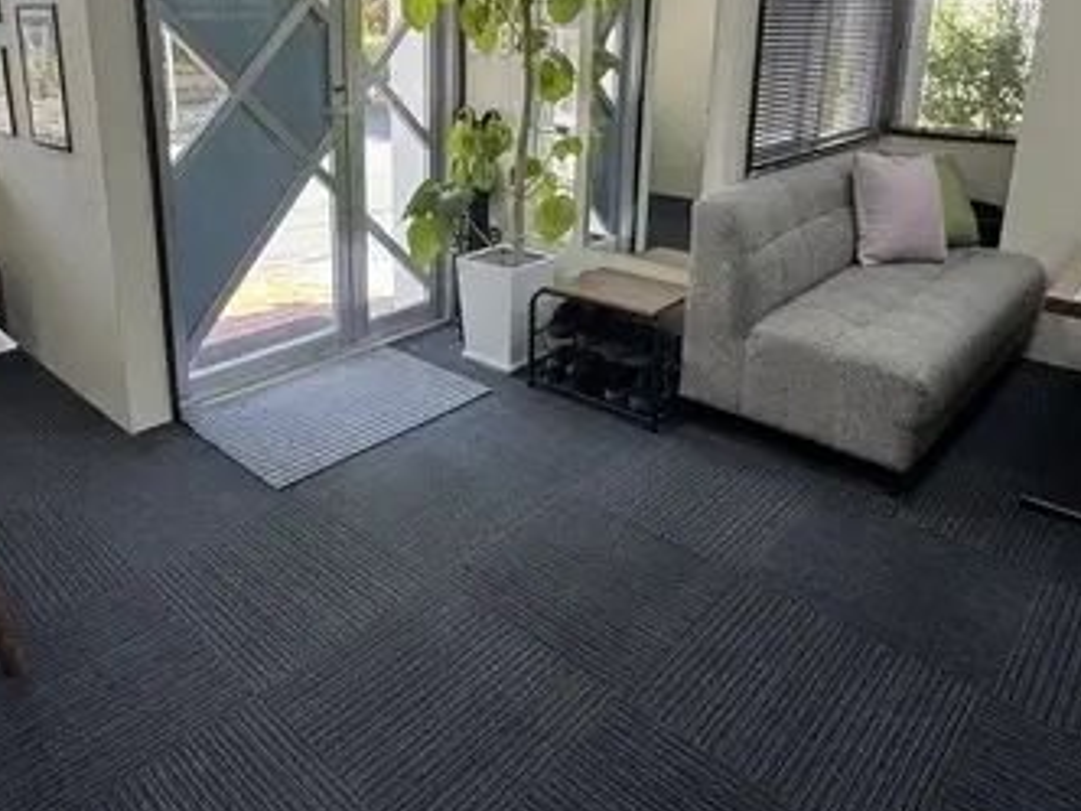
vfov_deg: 49.8
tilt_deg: -14.4
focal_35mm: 27
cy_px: 231
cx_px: 423
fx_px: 843
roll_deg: +0.8
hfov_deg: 64.6
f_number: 2.2
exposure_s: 1/99
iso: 64
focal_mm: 2.22
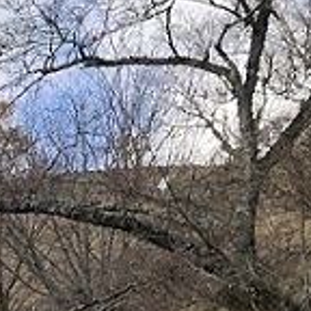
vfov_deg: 13.0
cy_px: 504
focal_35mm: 125
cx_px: -437
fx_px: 1271
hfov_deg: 11.5
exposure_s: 1/466
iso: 20
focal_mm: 4
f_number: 1.8
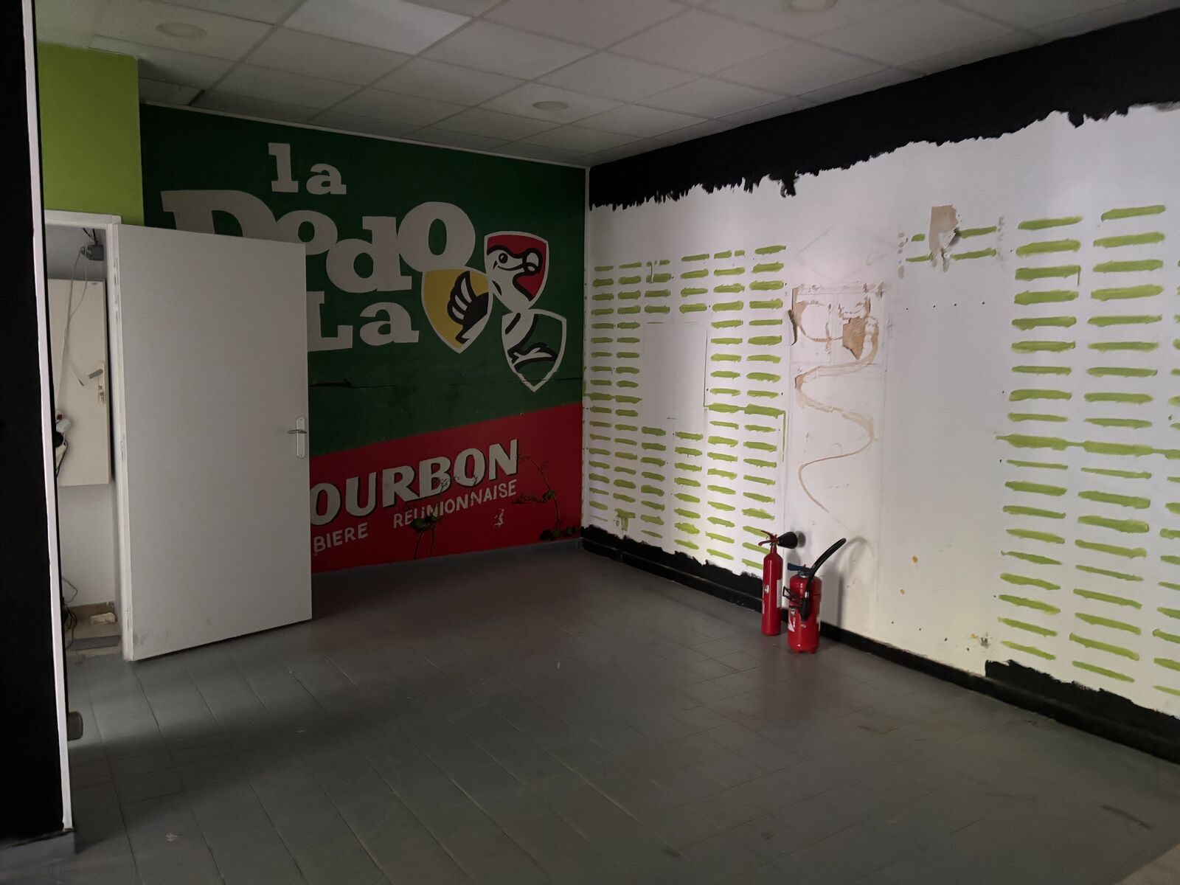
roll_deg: -2.0
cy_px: 442
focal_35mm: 26
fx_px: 886
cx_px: 590
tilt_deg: -3.5
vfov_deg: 53.1
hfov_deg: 67.3
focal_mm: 5.96
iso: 800
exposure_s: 1/30
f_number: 1.6
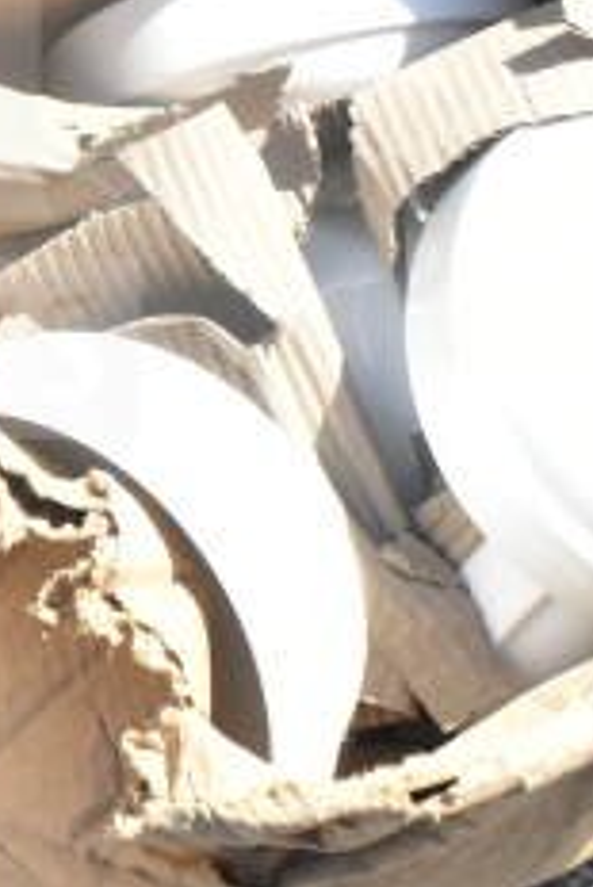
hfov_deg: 9.4
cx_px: -291
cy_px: 134
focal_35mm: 142
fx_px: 3503
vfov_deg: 14.3
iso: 1600
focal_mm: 24
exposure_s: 1/800
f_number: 11
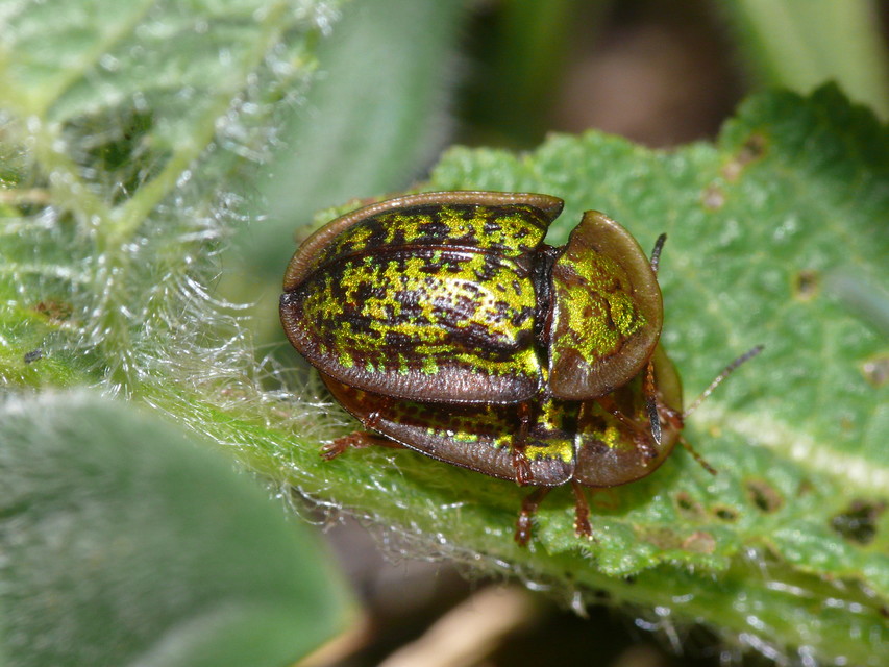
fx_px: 9452
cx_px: 444
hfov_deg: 5.4
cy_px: 334
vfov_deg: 4.0
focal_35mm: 368
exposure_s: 1/250
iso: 200
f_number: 11
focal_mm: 77.7
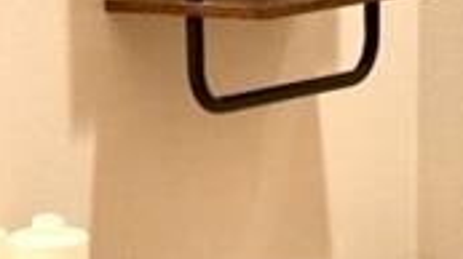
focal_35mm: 211
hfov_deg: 10.2
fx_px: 2588
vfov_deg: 5.7
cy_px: 310
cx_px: 290
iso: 2000
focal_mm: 29
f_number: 3.5
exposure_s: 1/160
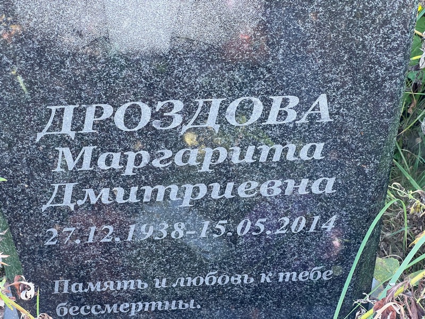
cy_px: 160
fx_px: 945
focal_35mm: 77
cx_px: 212
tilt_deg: -37.8
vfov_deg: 19.1
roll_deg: -2.5
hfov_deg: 25.3
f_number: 2.8
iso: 160
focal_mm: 9
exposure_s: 1/99
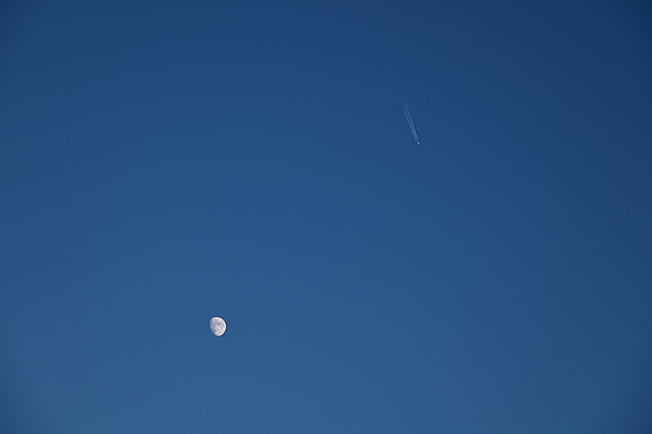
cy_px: 217
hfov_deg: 17.1
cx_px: 326
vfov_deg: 11.4
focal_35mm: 120
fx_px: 2172
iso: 100
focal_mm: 120
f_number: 7.1
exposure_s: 1/125
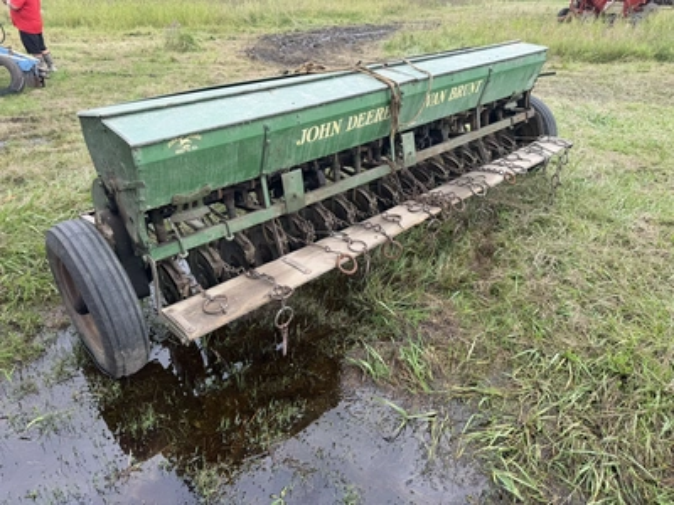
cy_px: 252
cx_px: 337
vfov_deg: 56.8
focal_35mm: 24
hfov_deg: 71.6
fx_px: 467
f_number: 1.78
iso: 80
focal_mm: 6.76
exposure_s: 1/909
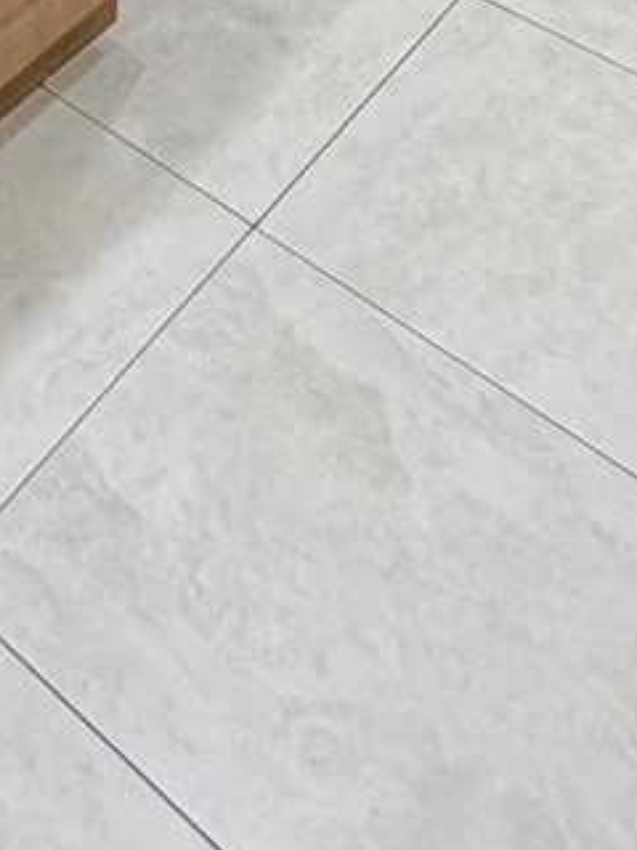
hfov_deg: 19.2
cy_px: -924
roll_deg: +0.4
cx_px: -215
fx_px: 1718
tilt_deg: -7.6
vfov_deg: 17.6
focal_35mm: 70
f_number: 2.2
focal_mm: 2.22
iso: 250
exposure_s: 1/120
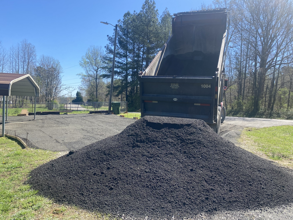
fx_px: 220
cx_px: 146
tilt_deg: -4.4
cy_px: 110
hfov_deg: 67.3
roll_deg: -2.8
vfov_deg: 53.1
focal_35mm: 26
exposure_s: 1/1585
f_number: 1.8
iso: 32
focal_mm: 4.25
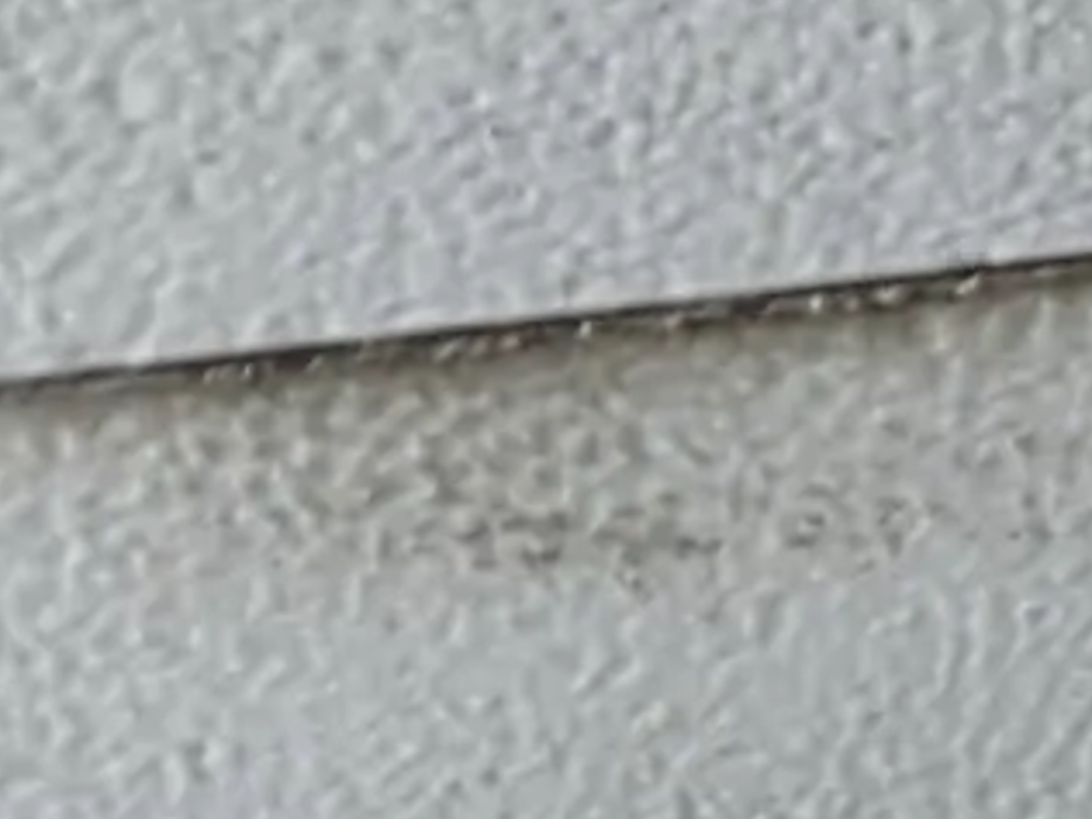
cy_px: -646
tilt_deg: -46.0
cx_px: 3214
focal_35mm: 146
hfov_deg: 10.2
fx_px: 4606
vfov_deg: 9.7
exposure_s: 1/121
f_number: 1.78
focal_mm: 6.76
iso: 200
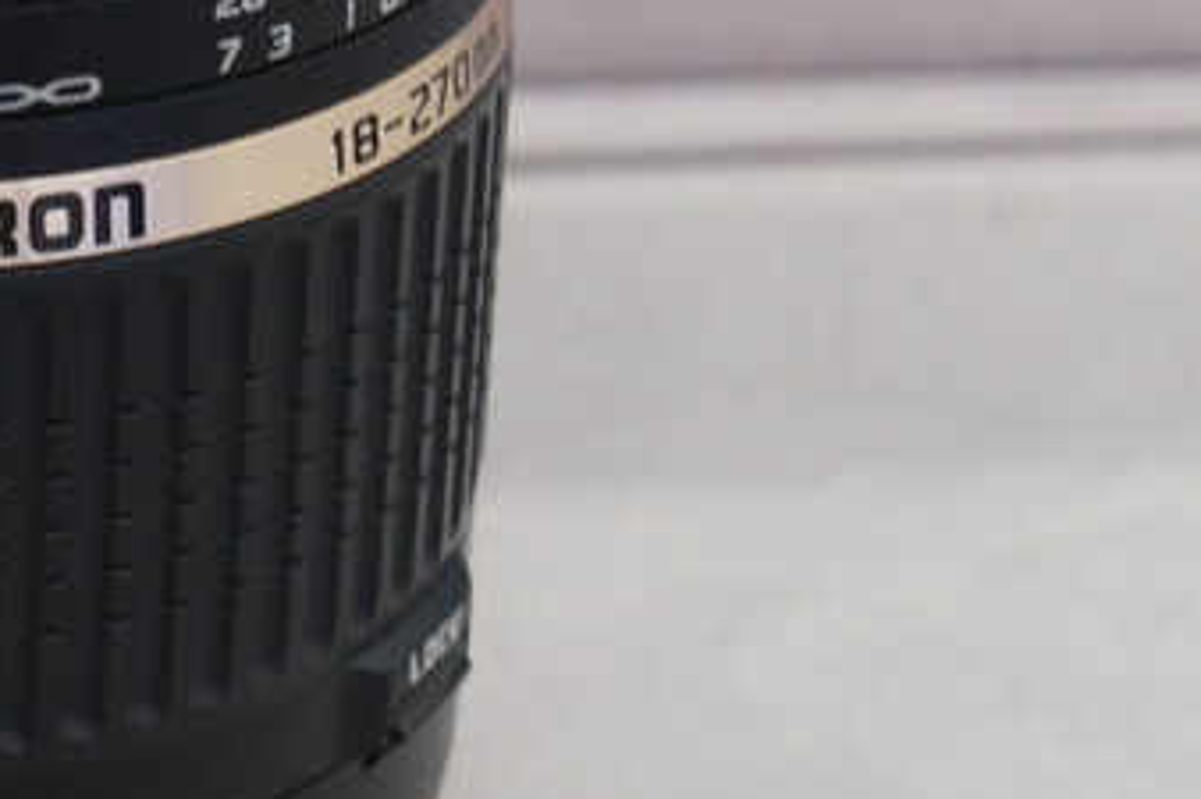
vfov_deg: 10.6
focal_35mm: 128
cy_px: -7
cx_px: -153
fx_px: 4268
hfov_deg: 15.5
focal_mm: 24.1
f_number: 5.3
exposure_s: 1/17
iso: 640
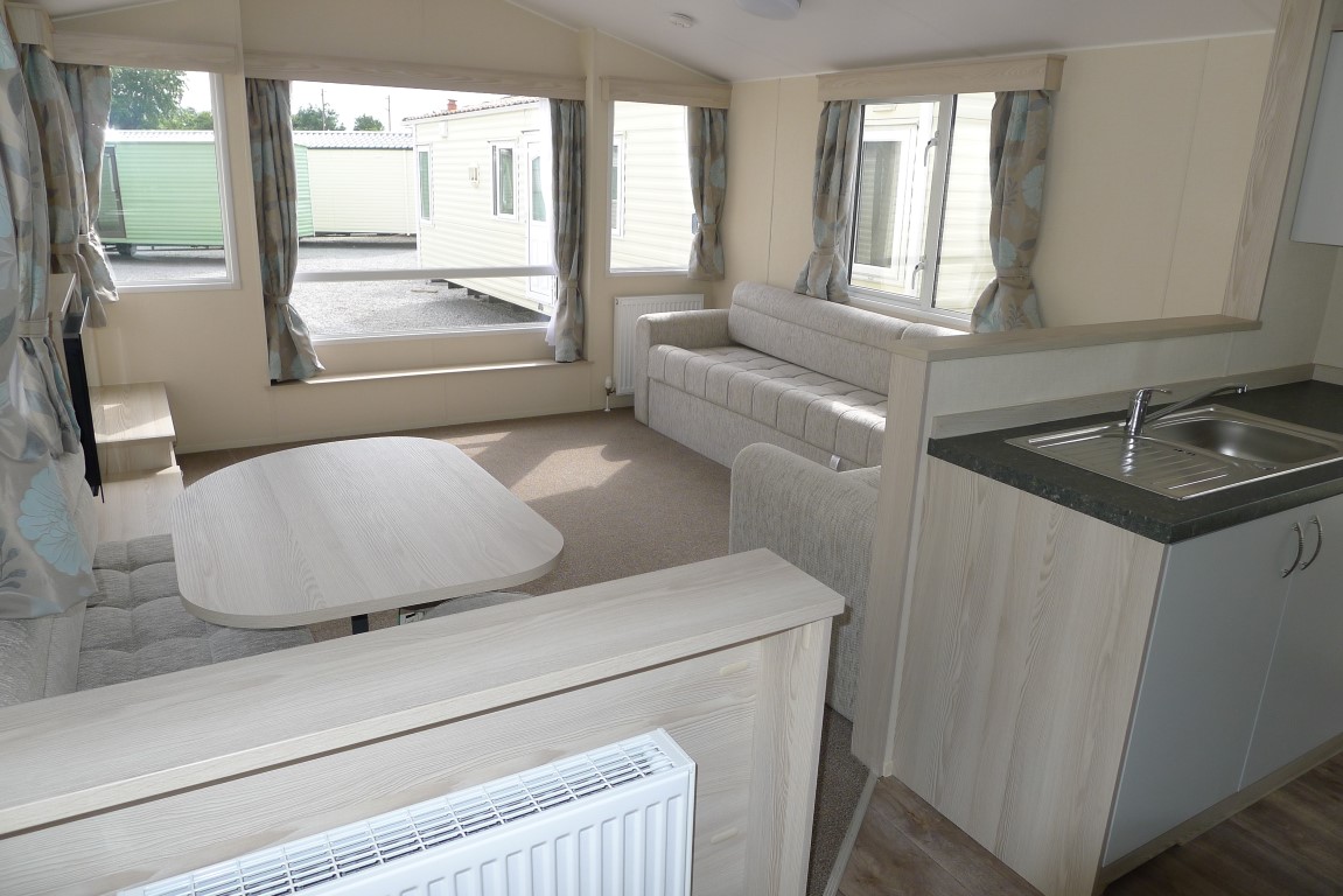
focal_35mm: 24
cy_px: 448
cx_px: 672
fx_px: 896
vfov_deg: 53.2
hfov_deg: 73.7
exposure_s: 1/320
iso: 100
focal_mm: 5.1
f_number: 2.8
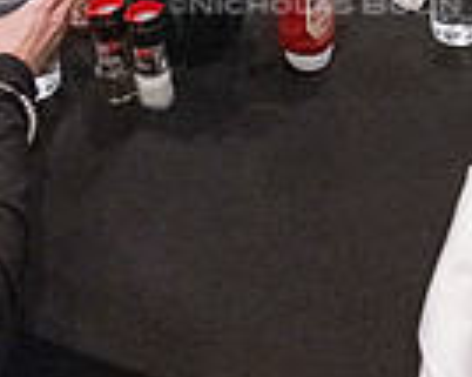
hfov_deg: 32.8
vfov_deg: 22.8
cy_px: -153
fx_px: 796
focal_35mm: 57
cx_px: 313
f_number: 4
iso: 20000
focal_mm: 14
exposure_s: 1/200
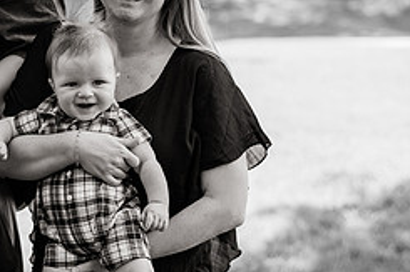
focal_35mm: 152
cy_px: 48
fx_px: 1730
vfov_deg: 9.0
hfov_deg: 13.2
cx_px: -64
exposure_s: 1/500
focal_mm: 58
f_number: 2.8
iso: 160
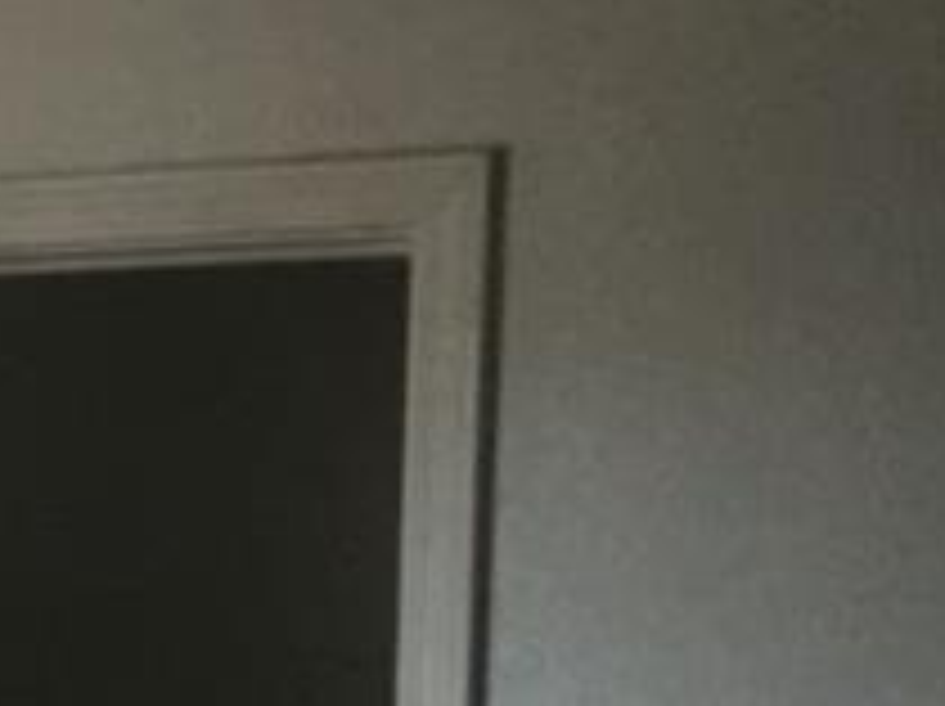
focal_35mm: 207
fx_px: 5645
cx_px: -1917
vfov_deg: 7.0
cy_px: 1084
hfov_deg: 8.1
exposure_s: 1/54
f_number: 2.2
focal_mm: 4.15
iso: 25
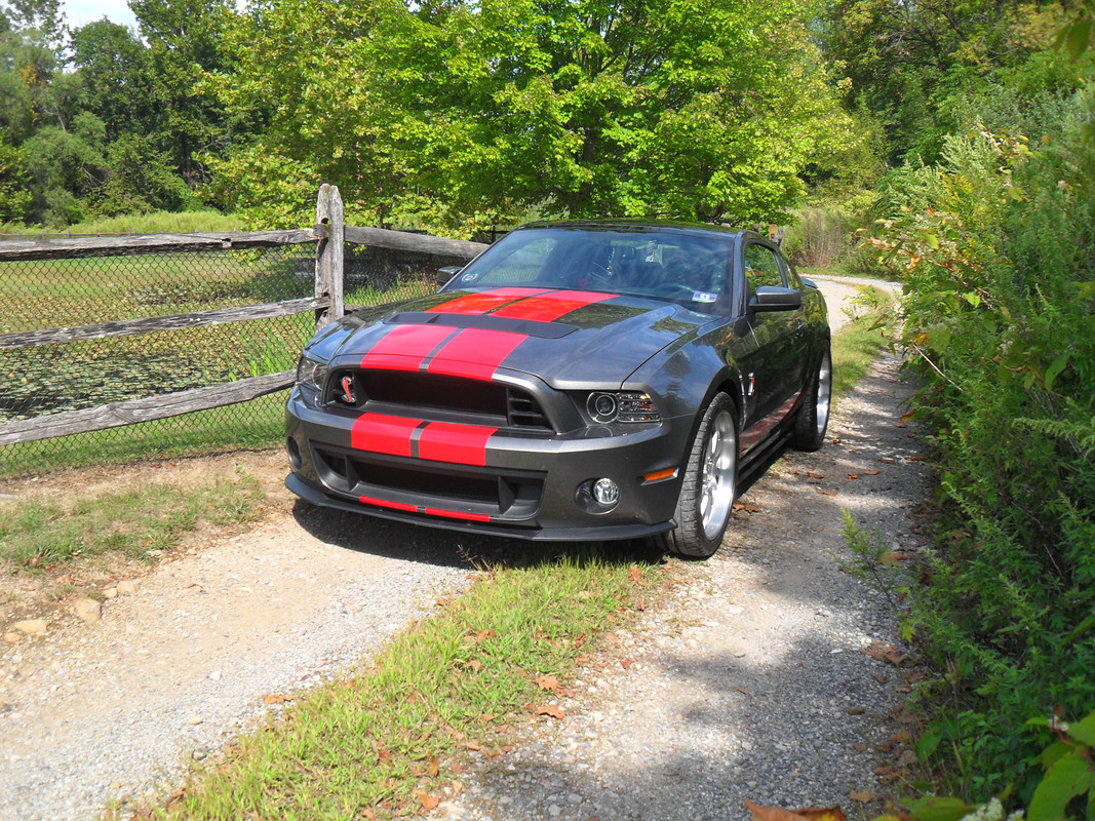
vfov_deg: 40.7
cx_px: 548
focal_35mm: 35
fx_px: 1107
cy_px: 410
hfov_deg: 52.6
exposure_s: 1/90
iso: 100
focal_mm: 6.2
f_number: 8.9
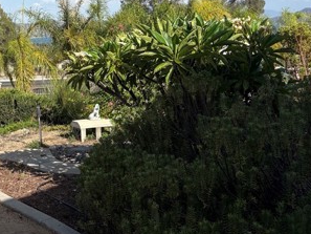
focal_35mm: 56
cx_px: 30
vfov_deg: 25.8
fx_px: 503
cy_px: 55
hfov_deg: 32.6
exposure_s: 1/3623
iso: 50
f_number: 1.6
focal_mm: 5.96
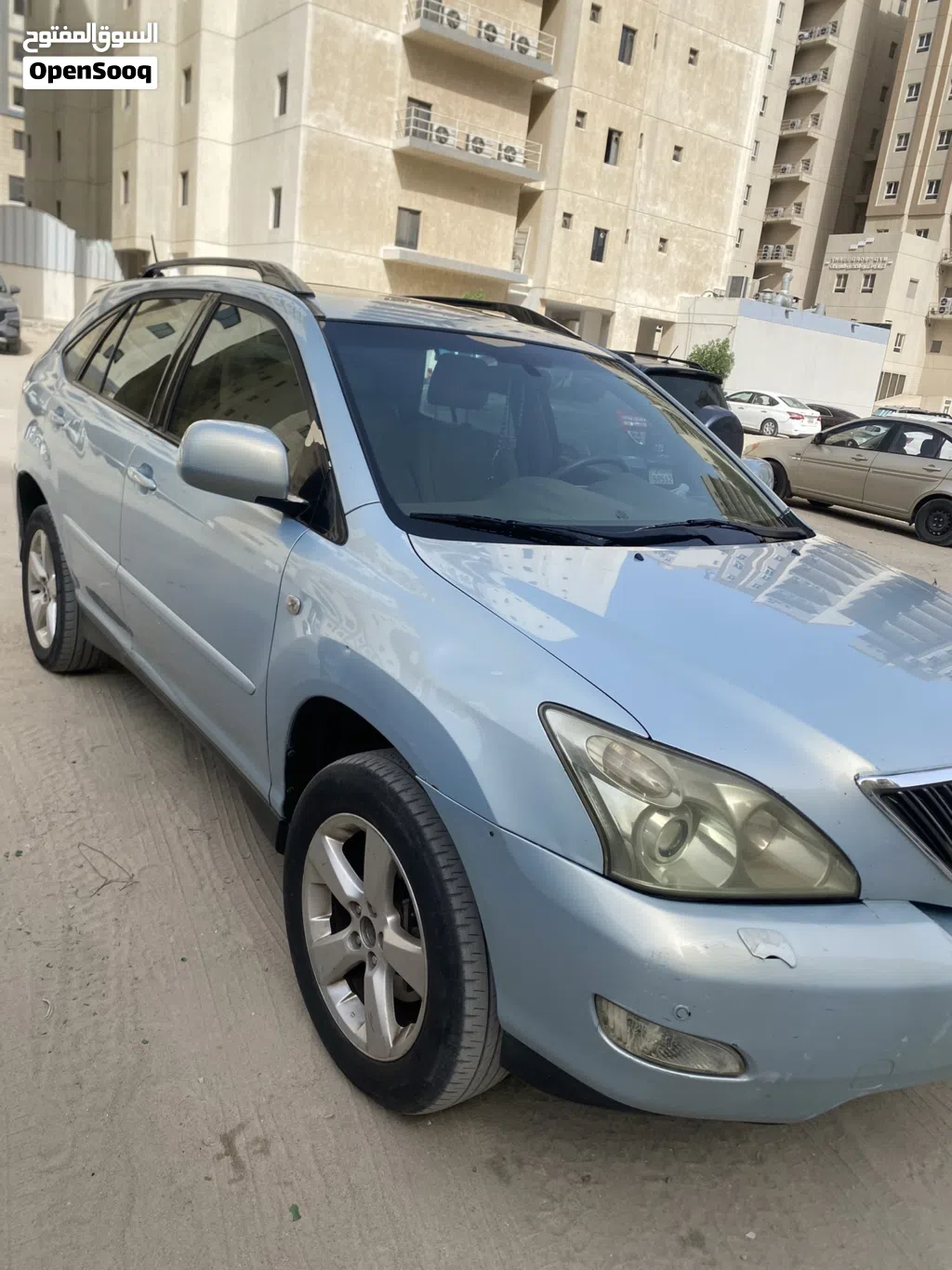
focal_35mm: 26
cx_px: 476
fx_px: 953
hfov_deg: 53.1
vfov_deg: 67.3
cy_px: 635
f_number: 1.8
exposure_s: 1/2513
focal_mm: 4.25
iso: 32
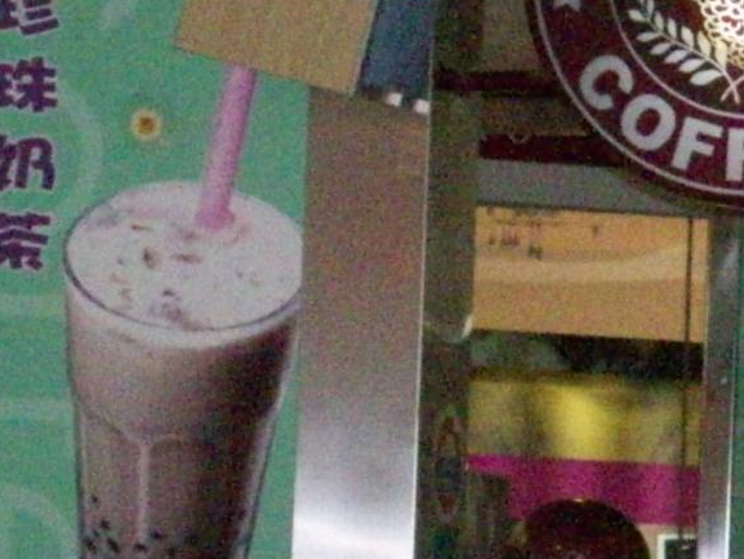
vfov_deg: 5.1
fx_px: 6256
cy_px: 93
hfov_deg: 6.8
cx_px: 770
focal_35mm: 291
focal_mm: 13.7
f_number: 4.6
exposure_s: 1/223
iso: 1000
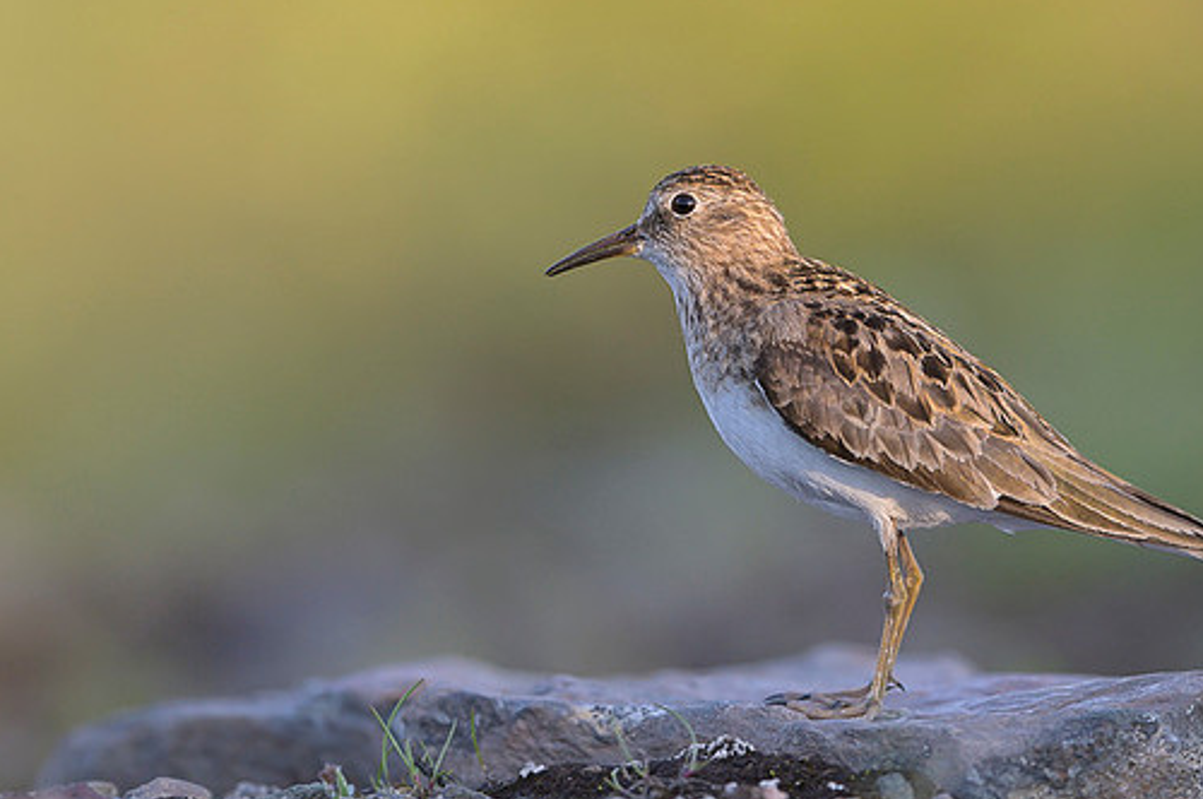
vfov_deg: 1.8
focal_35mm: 765
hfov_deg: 2.7
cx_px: 766
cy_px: 247
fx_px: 25530
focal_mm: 500
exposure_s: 1/800
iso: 450
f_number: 4
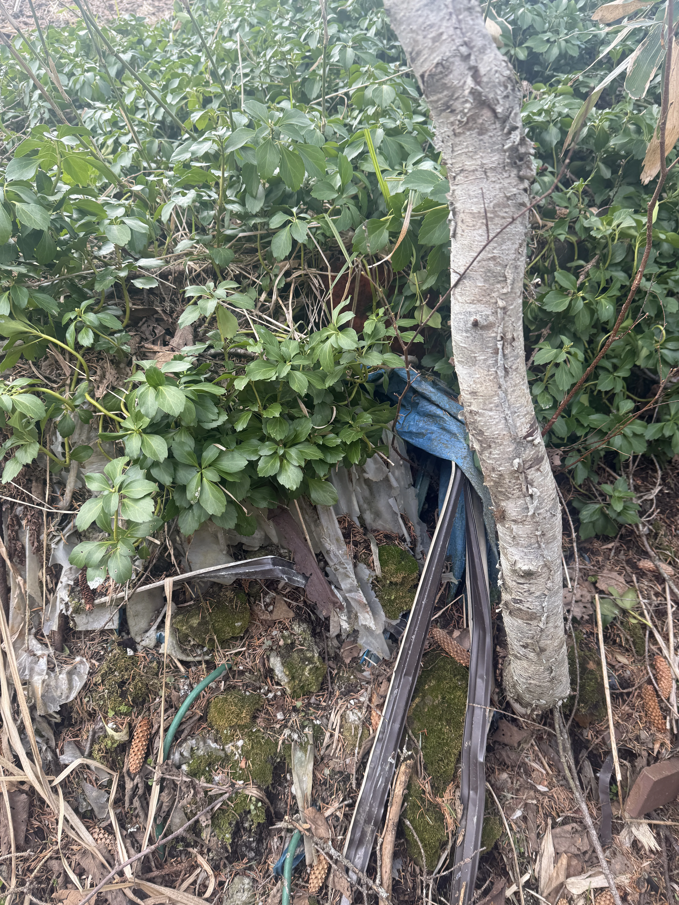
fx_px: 628
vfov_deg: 71.6
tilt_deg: -27.9
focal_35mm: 24
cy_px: 452
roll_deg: +0.6
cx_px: 340
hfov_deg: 56.8
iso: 64
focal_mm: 6.76
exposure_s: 1/121
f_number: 1.78
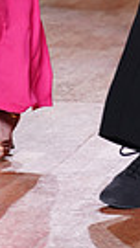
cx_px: 34
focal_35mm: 397
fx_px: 2618
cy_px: -231
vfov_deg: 5.3
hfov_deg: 3.1
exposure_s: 1/400
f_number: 2.8
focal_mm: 88
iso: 1000
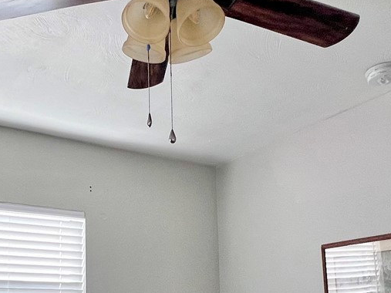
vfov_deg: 33.0
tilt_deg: +6.8
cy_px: 273
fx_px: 463
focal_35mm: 41
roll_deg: +0.3
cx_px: 120
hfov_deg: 44.9
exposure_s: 1/99
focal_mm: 1.57
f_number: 1.8
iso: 100
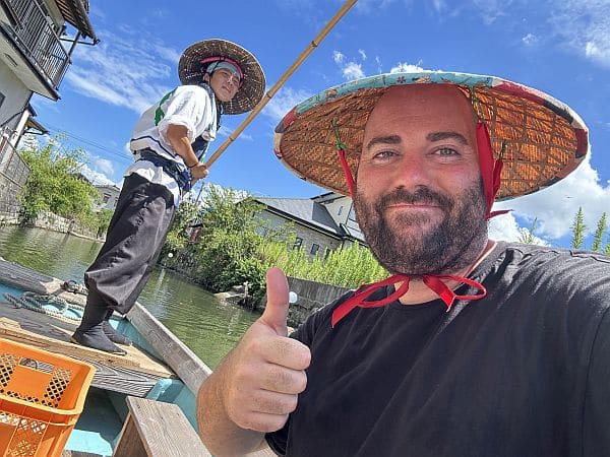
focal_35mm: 23
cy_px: 228
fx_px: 405
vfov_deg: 58.9
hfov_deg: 73.9
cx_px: 305
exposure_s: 1/270
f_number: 1.9
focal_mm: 2.69
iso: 25
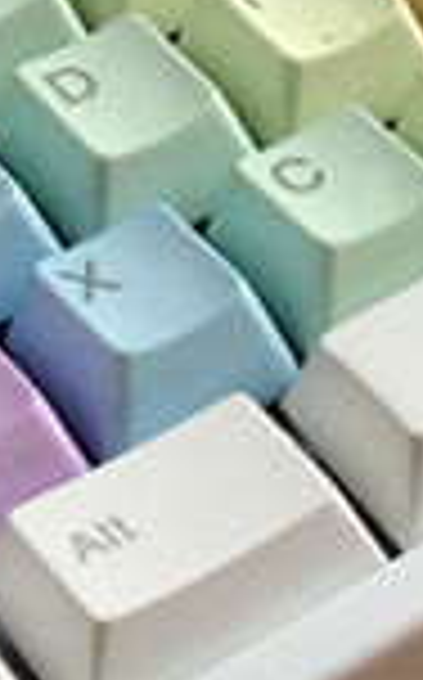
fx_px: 3552
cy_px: -7
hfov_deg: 6.8
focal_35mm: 192
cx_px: 472
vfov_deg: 10.8
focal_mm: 4.28
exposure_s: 1/120
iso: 100
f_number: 2.4
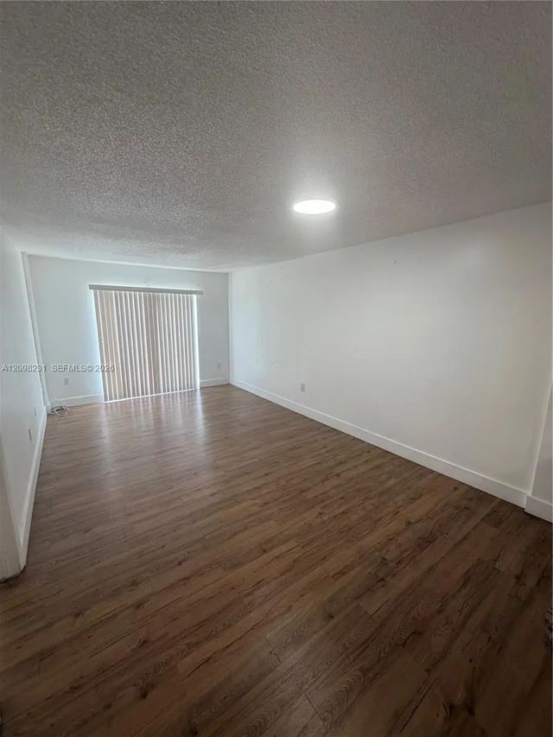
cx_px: 276
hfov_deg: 85.7
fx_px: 298
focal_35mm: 14
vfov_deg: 102.1
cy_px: 368
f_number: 2.2
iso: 200
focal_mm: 2.22
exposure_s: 1/120
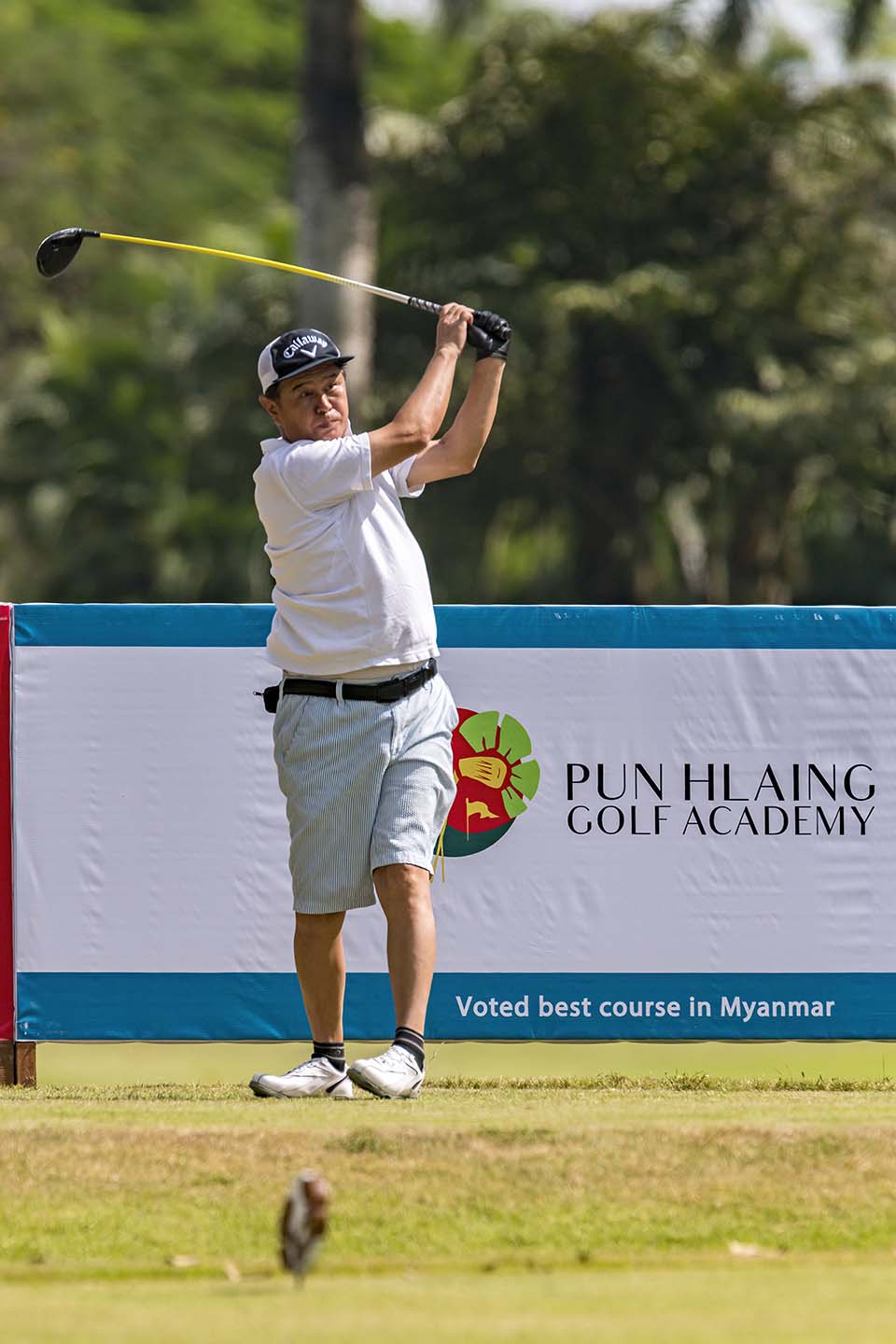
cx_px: 448
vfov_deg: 3.2
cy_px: 672
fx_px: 24265
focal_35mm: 650
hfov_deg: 2.1
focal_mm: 650
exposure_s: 1/2000
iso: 160
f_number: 8
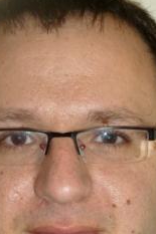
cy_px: 203
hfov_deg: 11.2
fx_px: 794
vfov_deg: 16.6
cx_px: 62
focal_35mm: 122
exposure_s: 1/60
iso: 250
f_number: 4.1
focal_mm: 10.9
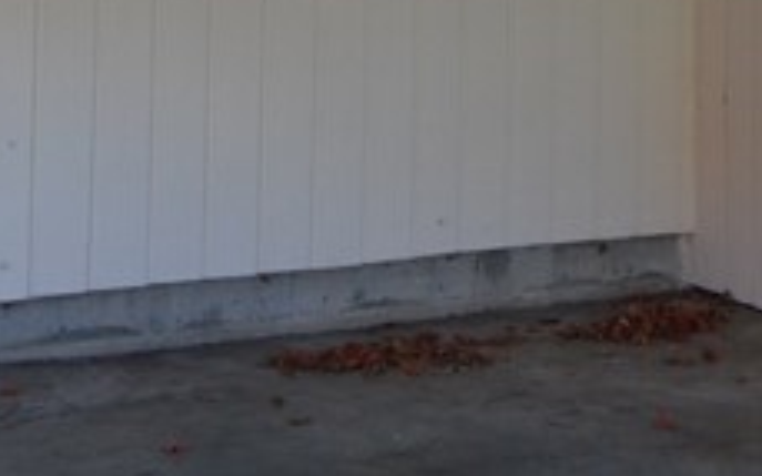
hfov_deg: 23.3
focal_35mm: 87
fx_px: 1806
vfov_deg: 14.4
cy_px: -123
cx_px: 674
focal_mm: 12
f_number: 5.6
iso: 200
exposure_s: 1/125
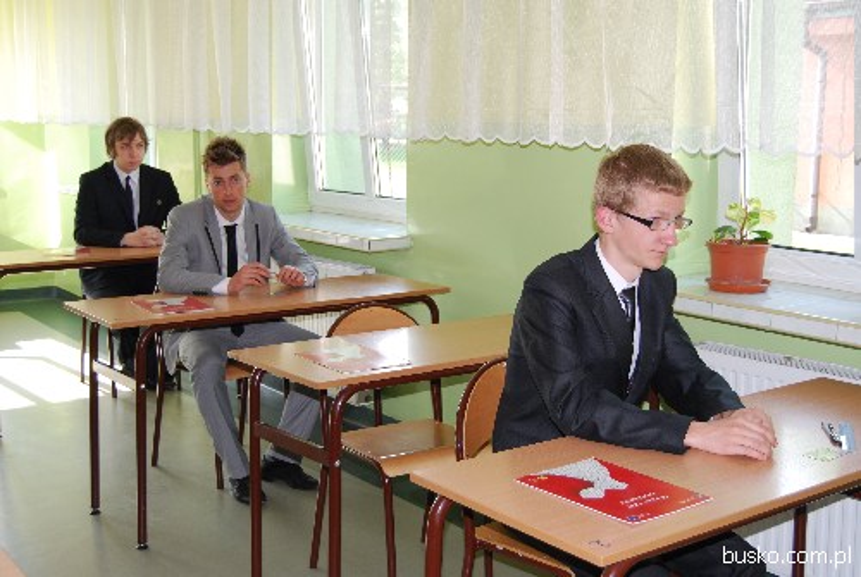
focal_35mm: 46
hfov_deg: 42.3
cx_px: 430
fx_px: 1114
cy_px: 288
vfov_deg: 29.0
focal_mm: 31
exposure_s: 1/60
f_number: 4.5
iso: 200
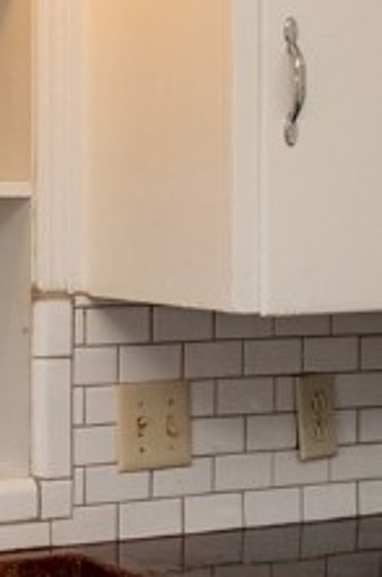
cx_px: -161
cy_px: 127
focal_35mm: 104
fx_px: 1663
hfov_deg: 12.6
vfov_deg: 19.5
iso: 500
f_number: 5
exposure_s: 1/160
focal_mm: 20
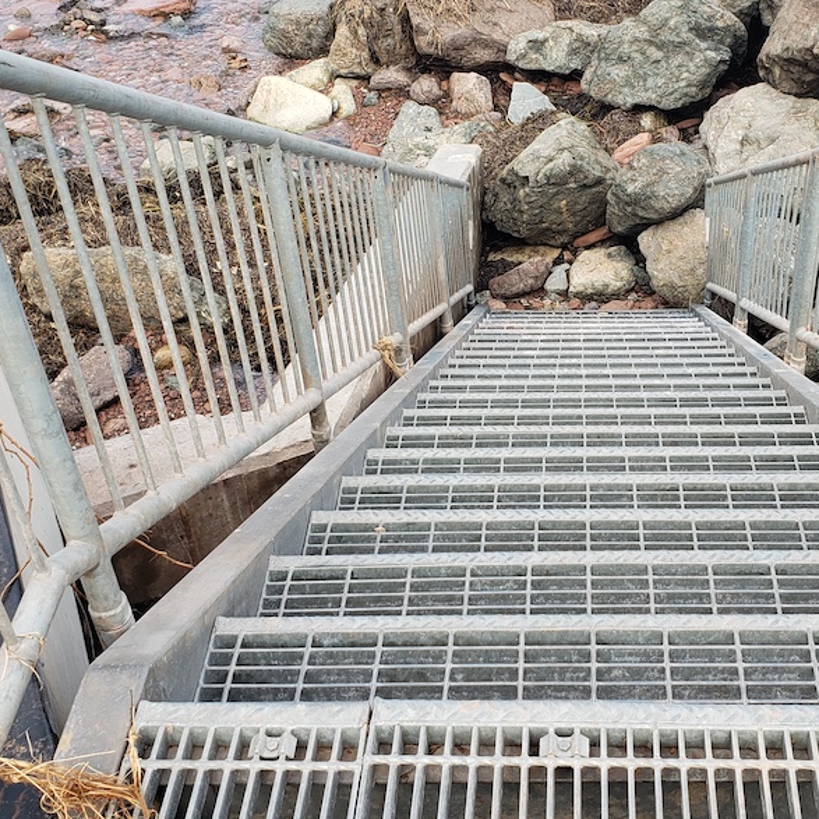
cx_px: 537
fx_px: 1258
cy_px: 339
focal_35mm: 47
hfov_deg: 35.7
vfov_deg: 36.0
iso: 50
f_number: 2.4
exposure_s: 1/342
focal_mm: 4.3
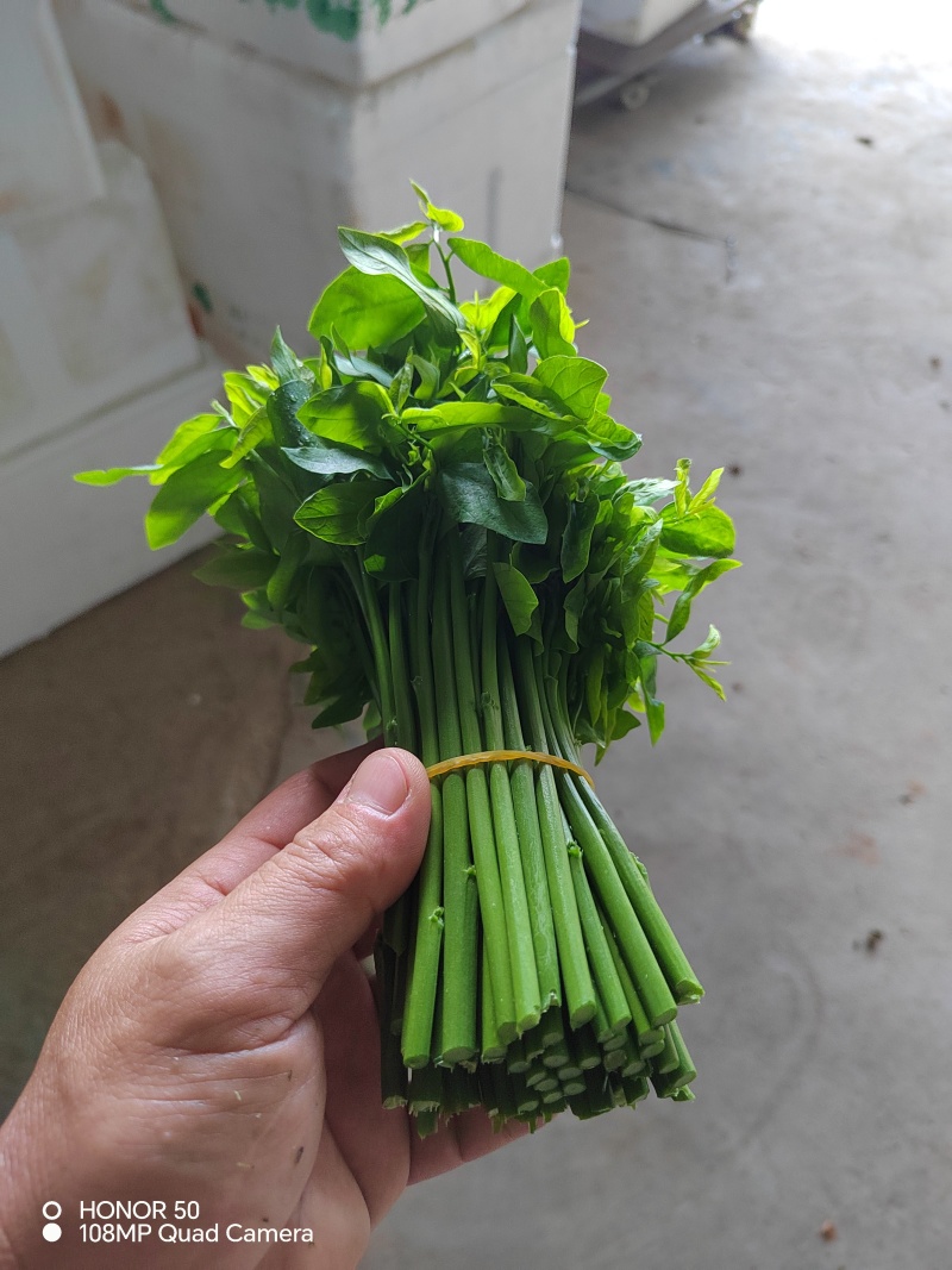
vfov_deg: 73.9
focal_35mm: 23
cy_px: 635
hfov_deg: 58.9
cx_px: 476
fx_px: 844
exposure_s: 1/100
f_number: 1.9
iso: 1503
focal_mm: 5.52
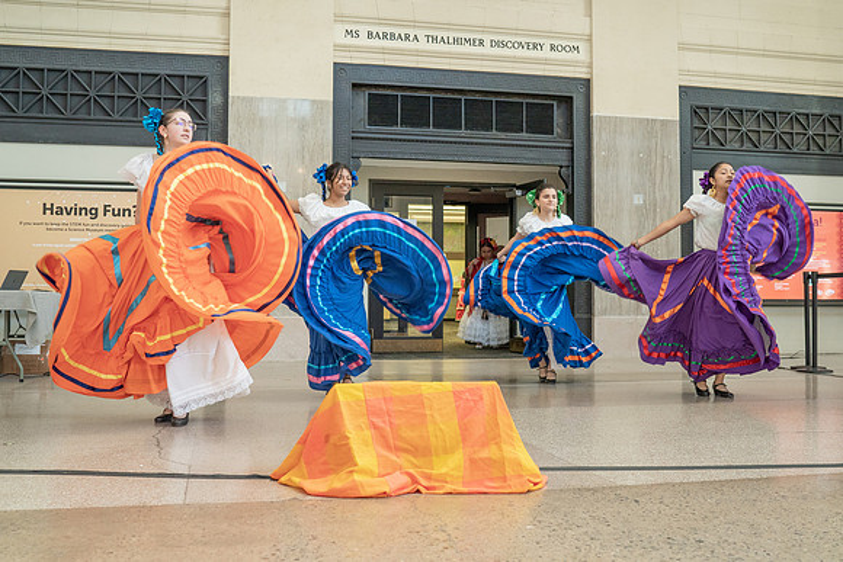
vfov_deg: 34.1
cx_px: 424
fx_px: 916
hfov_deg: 49.4
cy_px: 266
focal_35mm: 39
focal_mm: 35
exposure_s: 1/200
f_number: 4
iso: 2000
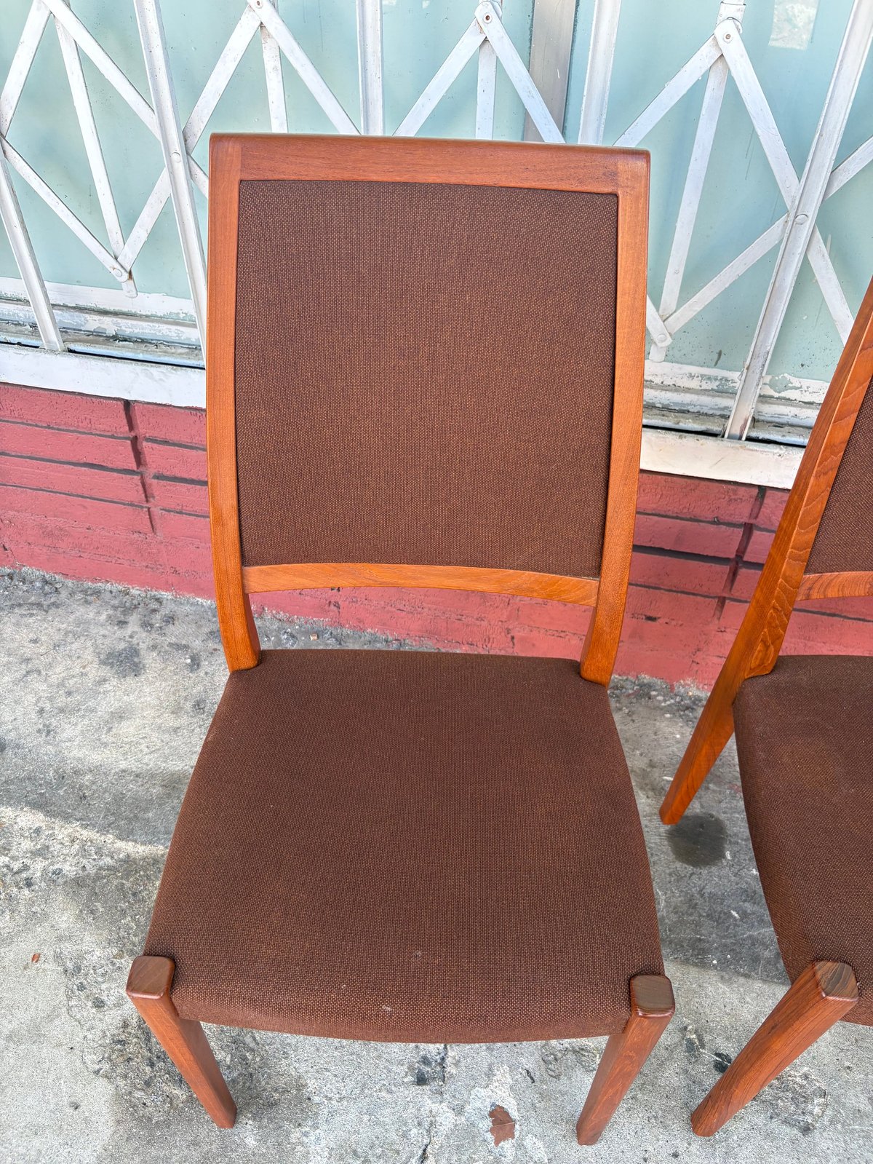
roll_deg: -2.1
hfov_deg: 53.1
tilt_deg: -43.9
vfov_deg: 67.3
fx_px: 874
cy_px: 582
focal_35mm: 26
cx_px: 436
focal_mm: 5.96
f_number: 1.6
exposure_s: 1/133
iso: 64
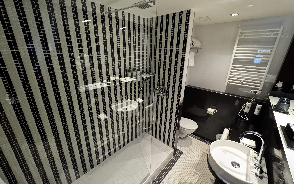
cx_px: 147
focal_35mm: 15
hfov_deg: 101.5
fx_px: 120
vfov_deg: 74.8
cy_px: 93
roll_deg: -1.2
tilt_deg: -20.5
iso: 400
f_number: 2.2
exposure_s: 1/50
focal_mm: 2.22
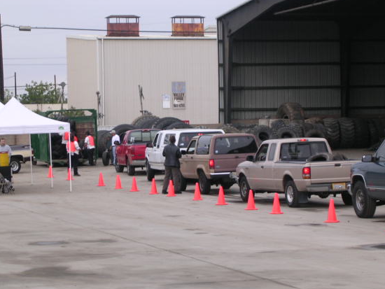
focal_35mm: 128
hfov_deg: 15.4
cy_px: 136
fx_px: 1424
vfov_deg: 11.6
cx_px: 200
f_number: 4.8
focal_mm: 16.7
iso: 100
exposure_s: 1/133
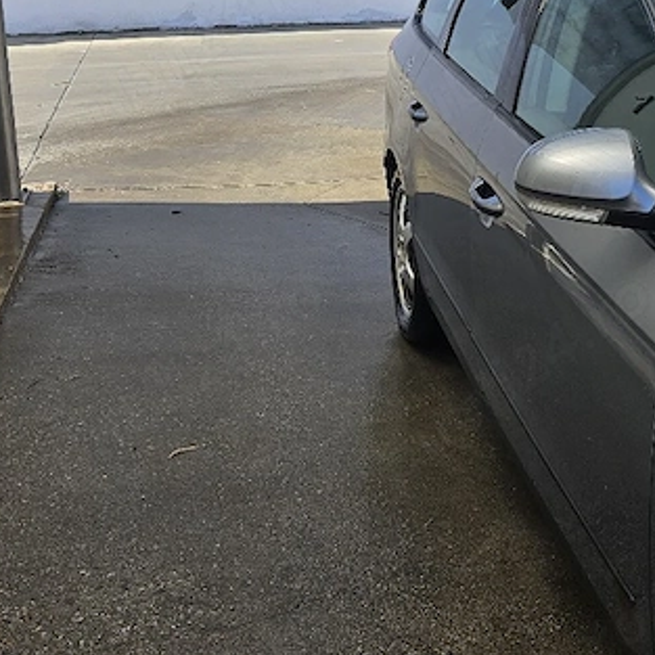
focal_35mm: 52
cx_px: 596
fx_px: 1113
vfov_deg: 31.7
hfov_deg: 31.2
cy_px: 105
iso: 25
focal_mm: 5.4
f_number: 1.8
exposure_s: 1/833
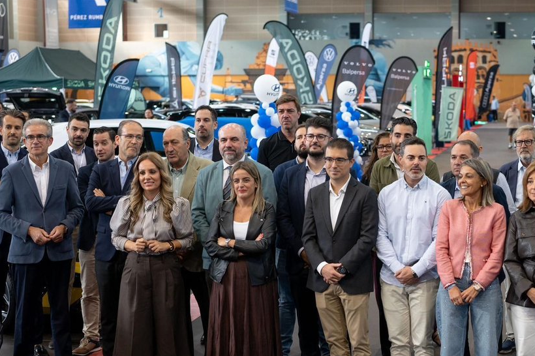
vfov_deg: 18.4
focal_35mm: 74
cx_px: 417
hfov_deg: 26.9
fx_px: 1099
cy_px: 206
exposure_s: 1/125
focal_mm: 35
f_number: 1.8
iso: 250
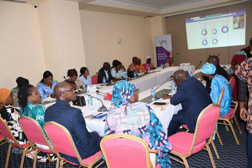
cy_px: 84
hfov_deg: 61.9
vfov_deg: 43.6
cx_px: 126
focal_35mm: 30
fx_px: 210
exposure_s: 1/60
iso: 500
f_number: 3.5
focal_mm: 20
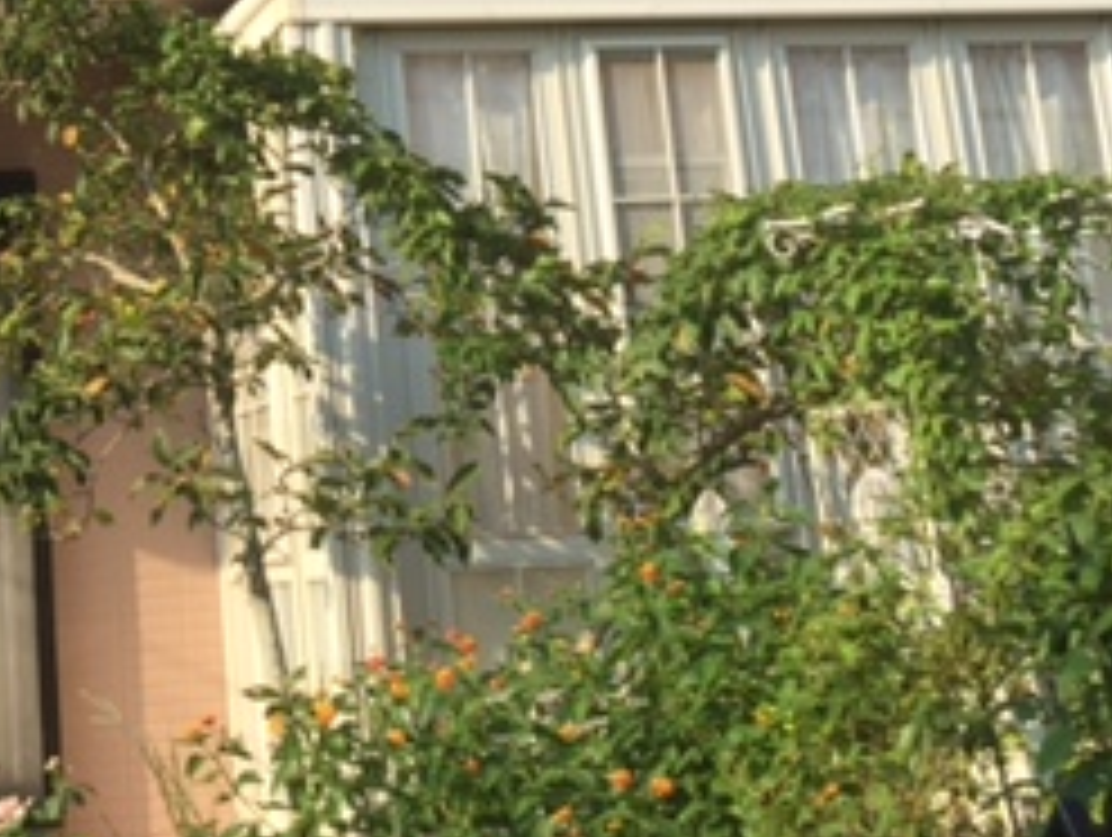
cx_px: 122
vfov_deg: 18.8
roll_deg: +1.4
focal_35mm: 75
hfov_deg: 25.2
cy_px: -112
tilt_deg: +16.8
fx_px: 2413
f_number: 2.2
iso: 32
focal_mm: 4.15
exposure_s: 1/1041
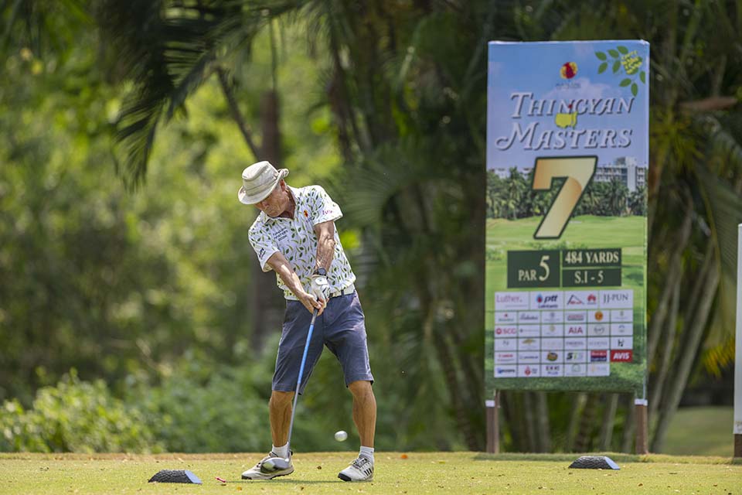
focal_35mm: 400
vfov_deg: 3.4
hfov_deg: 5.2
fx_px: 8244
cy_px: 248
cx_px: 371
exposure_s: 1/2500
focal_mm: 400
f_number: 3.5
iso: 560
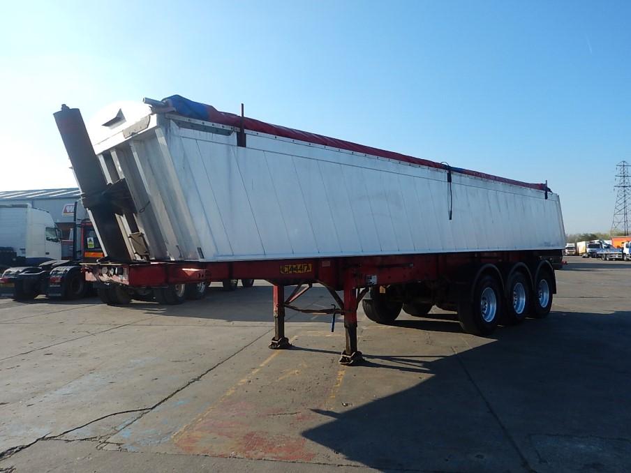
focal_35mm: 24
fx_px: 437
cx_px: 316
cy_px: 236
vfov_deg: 56.8
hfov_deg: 71.6
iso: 125
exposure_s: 1/800
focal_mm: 4.3
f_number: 4.1
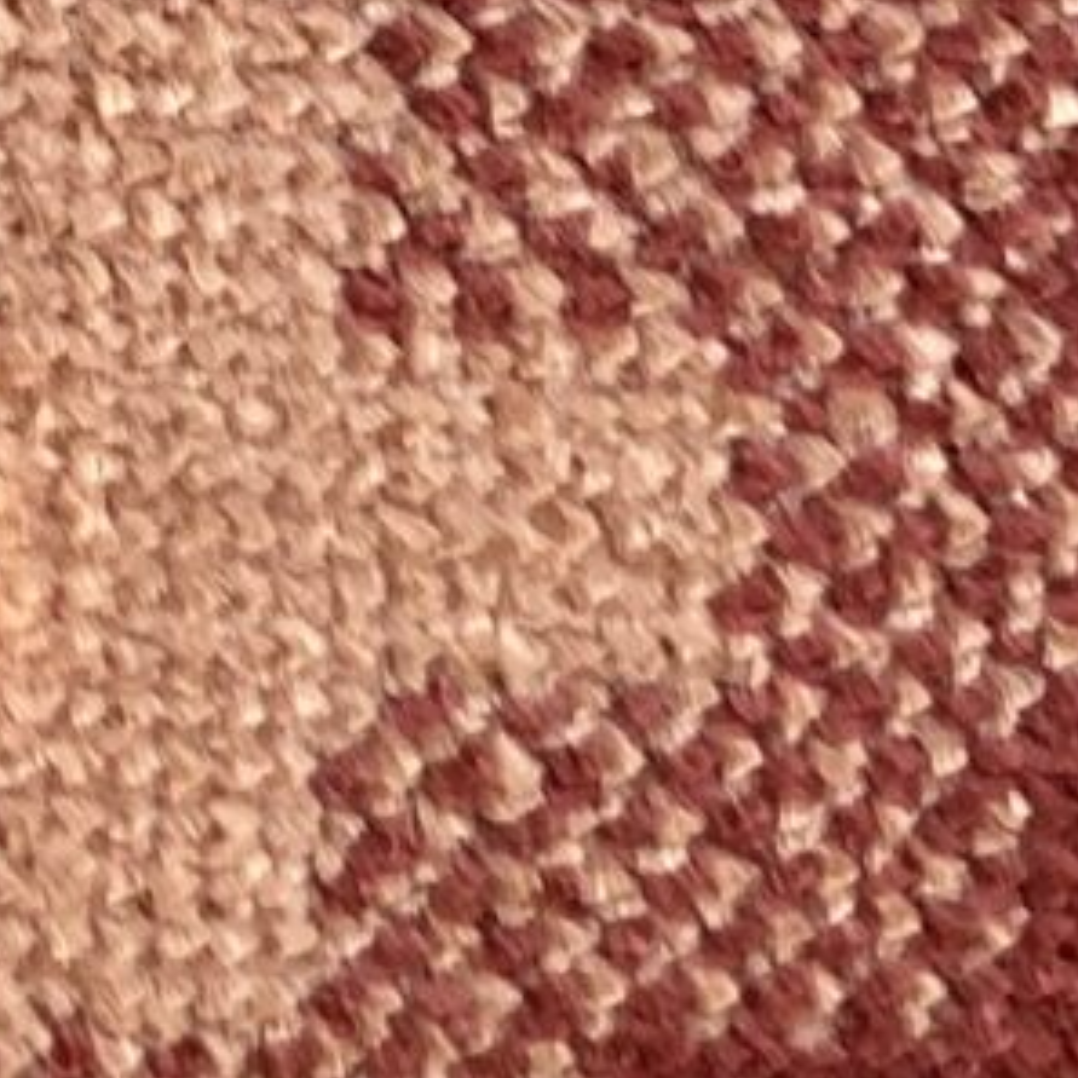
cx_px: -1328
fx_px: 6976
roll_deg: +0.7
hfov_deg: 8.3
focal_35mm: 198
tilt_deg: -26.5
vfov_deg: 8.1
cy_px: -1648
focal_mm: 4.25
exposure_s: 1/121
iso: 125
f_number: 1.8
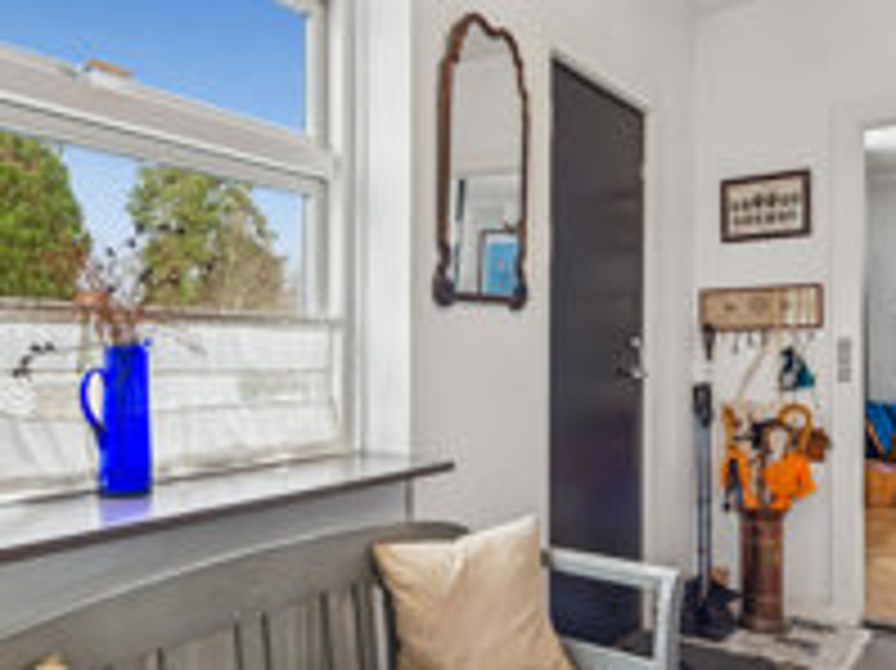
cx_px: 360
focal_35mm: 29
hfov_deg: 61.2
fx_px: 750
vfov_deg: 48.2
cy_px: 348
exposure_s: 1/8
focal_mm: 15
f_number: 10
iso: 200
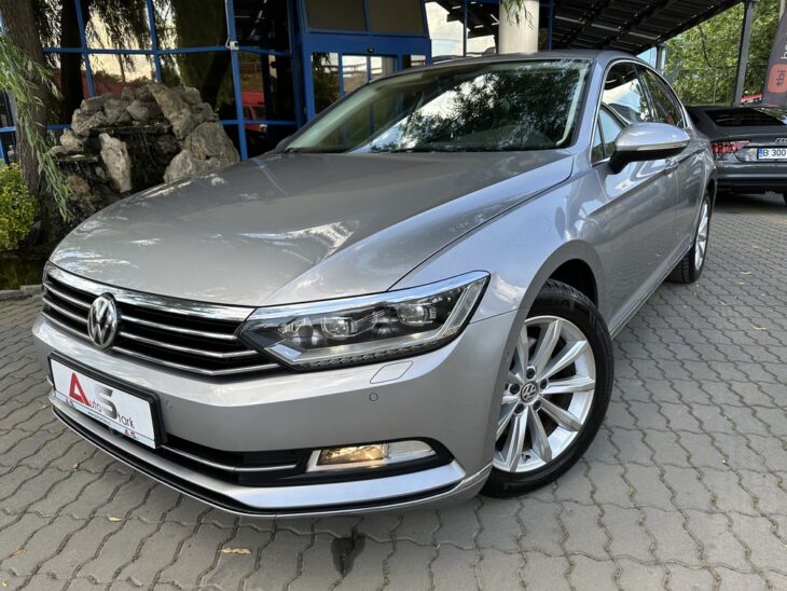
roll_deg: +2.0
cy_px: 296
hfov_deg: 71.6
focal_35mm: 24
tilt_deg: -15.2
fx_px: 546
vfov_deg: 56.8
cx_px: 394
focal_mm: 6.86
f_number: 1.78
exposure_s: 1/887
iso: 80
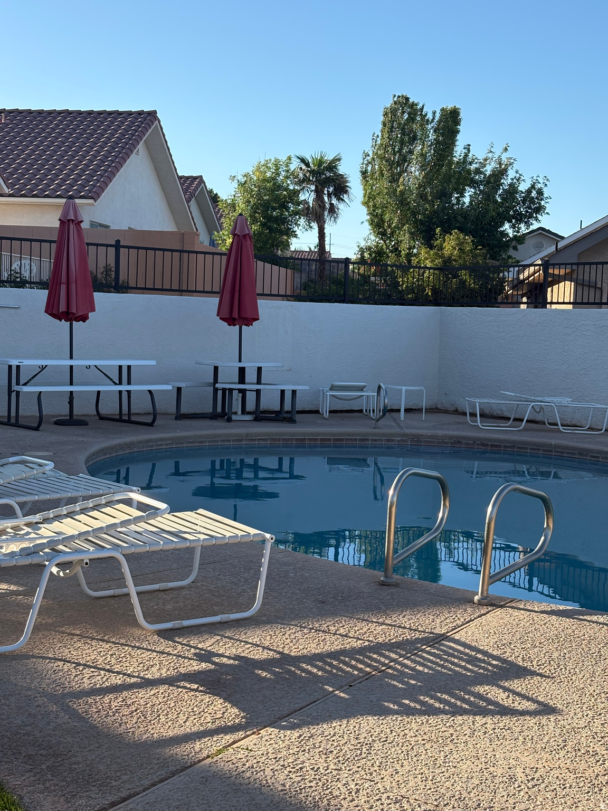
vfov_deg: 36.8
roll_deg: -1.9
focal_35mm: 52
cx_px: 304
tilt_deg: -4.1
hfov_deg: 28.0
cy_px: 406
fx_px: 1218
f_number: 1.6
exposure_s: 1/1364
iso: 40
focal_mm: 5.96
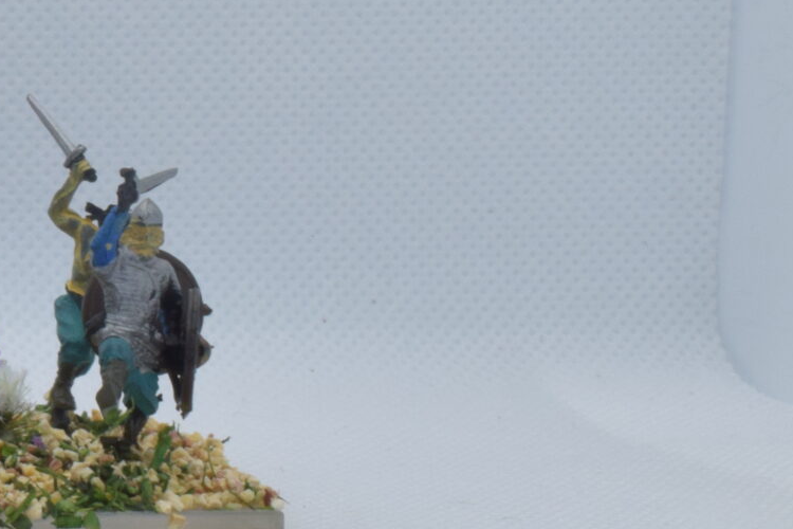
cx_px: -333
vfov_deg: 11.6
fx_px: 2593
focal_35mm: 118
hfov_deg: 16.2
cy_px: 162
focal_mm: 23
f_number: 22
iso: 800
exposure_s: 1/60
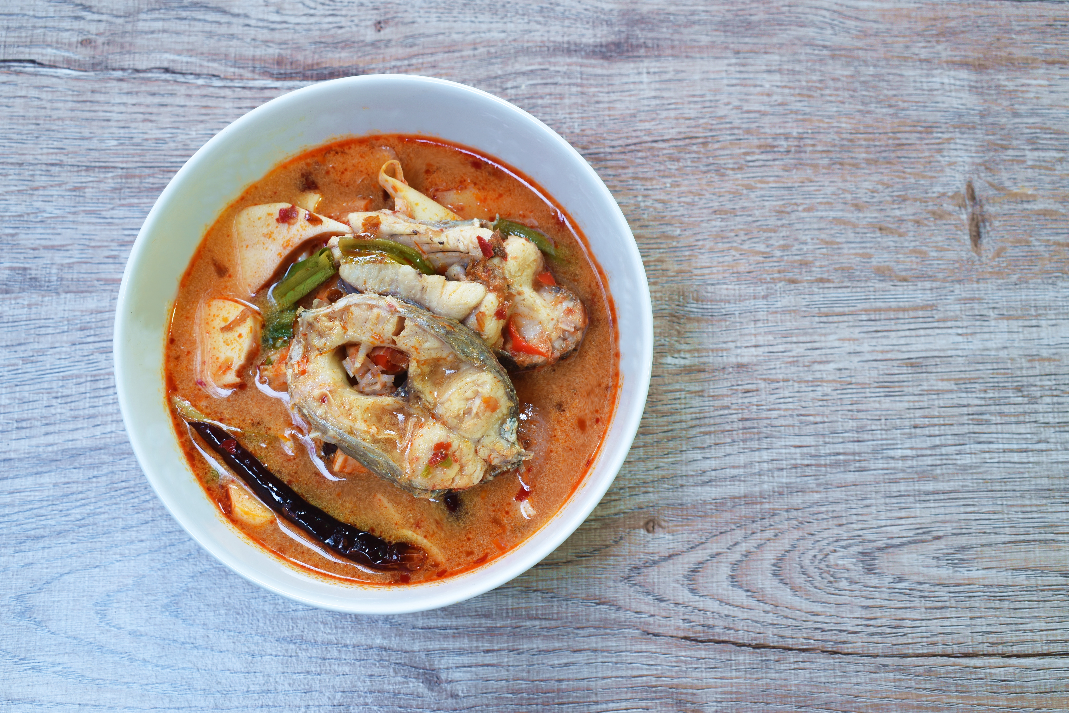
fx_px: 1247
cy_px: 356
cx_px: 534
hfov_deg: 46.4
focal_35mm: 42
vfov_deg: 31.9
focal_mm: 28
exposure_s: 4
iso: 100
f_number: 8
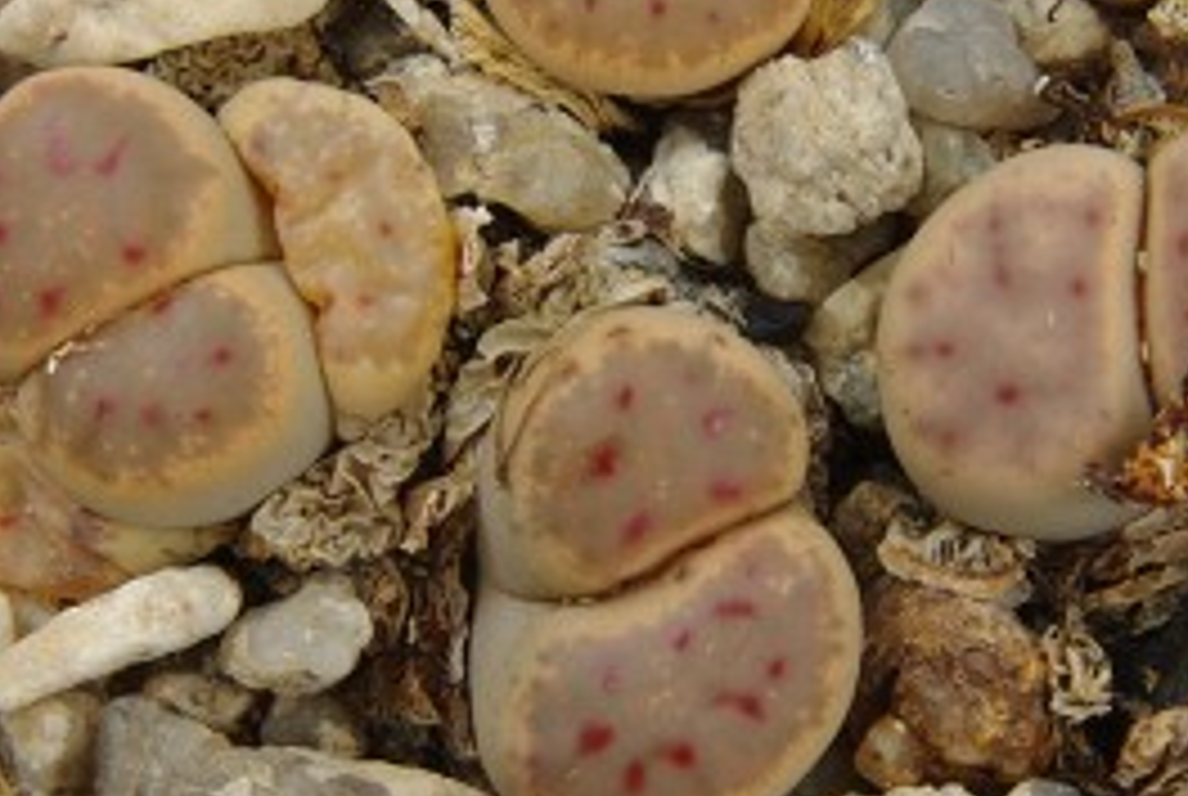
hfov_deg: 10.3
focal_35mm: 199
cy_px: 407
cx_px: 688
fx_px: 6578
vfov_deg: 6.9
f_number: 38
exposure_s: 1/1.43
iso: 100
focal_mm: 70
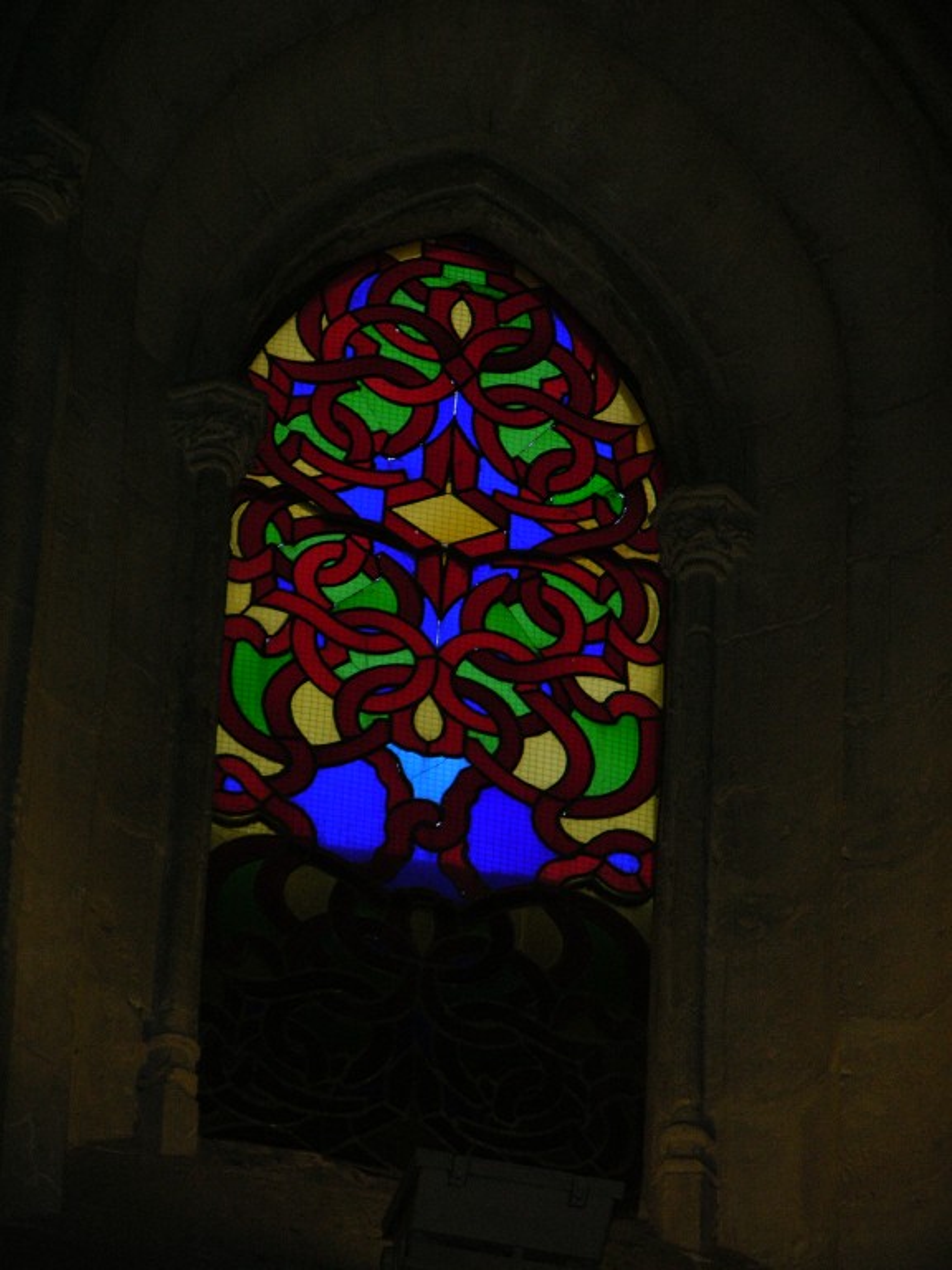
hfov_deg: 5.3
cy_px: 635
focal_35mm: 280
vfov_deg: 7.1
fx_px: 10267
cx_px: 476
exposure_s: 1/253
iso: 200
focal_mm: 71.2
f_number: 4.2
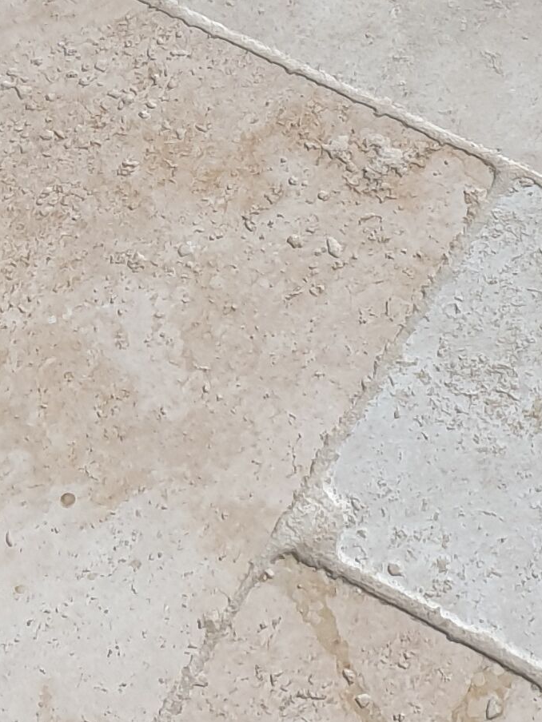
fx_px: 2422
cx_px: 452
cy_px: -666
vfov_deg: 14.5
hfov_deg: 12.7
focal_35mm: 116
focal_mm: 4.3
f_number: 2.4
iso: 80
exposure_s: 1/50
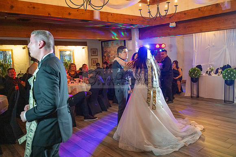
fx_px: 197
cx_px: 118
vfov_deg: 43.6
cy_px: 78
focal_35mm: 30
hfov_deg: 61.9
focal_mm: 30
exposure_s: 1/160
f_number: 2.8
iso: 1600
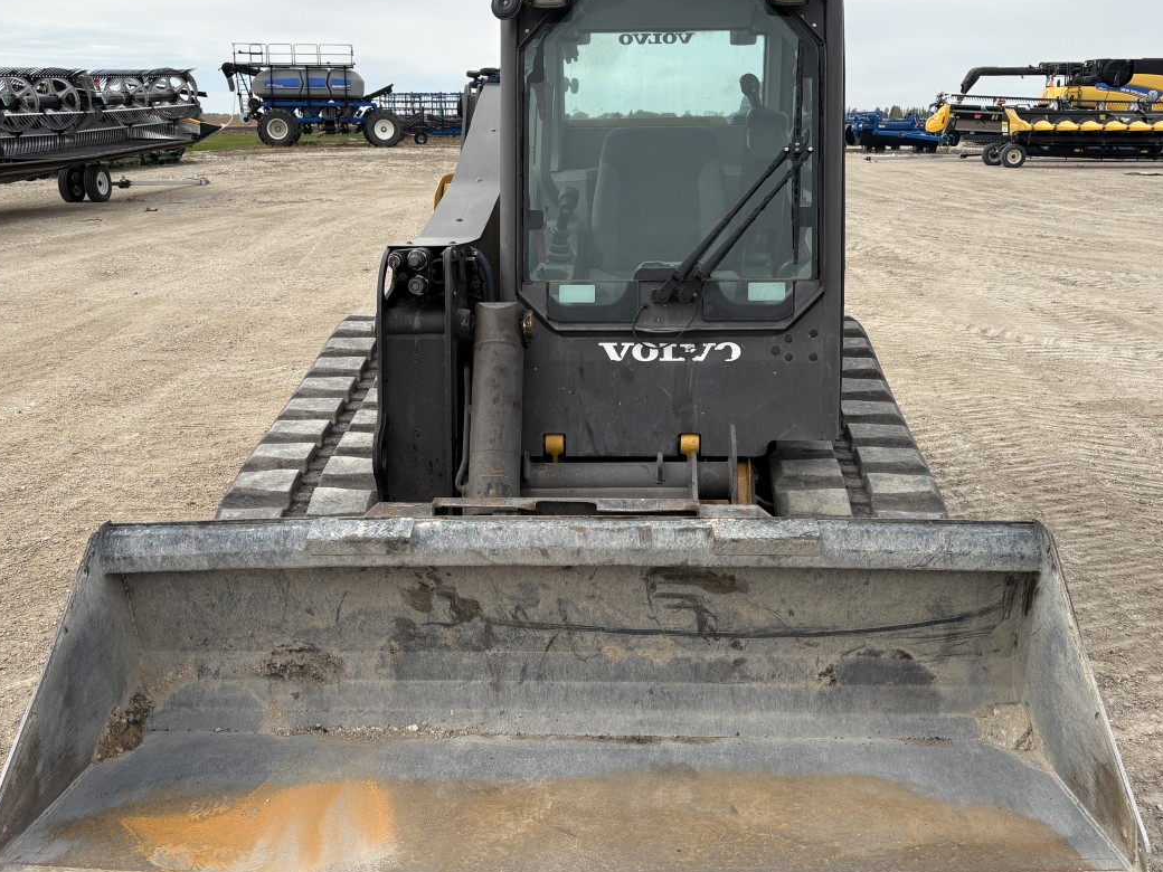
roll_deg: +1.4
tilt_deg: -10.5
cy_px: 409
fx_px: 1209
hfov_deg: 51.4
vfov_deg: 39.6
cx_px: 576
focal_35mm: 36
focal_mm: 5.96
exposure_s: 1/2208
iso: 50
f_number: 1.6
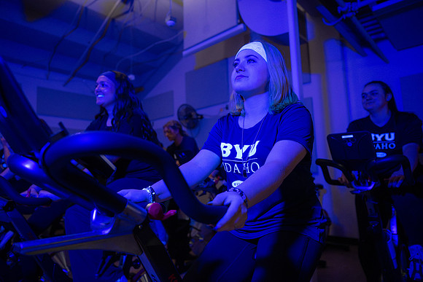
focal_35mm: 24
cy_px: 141
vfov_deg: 53.2
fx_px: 282
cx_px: 212
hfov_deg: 73.7
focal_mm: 24
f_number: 2.8
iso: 6400
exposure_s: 1/160
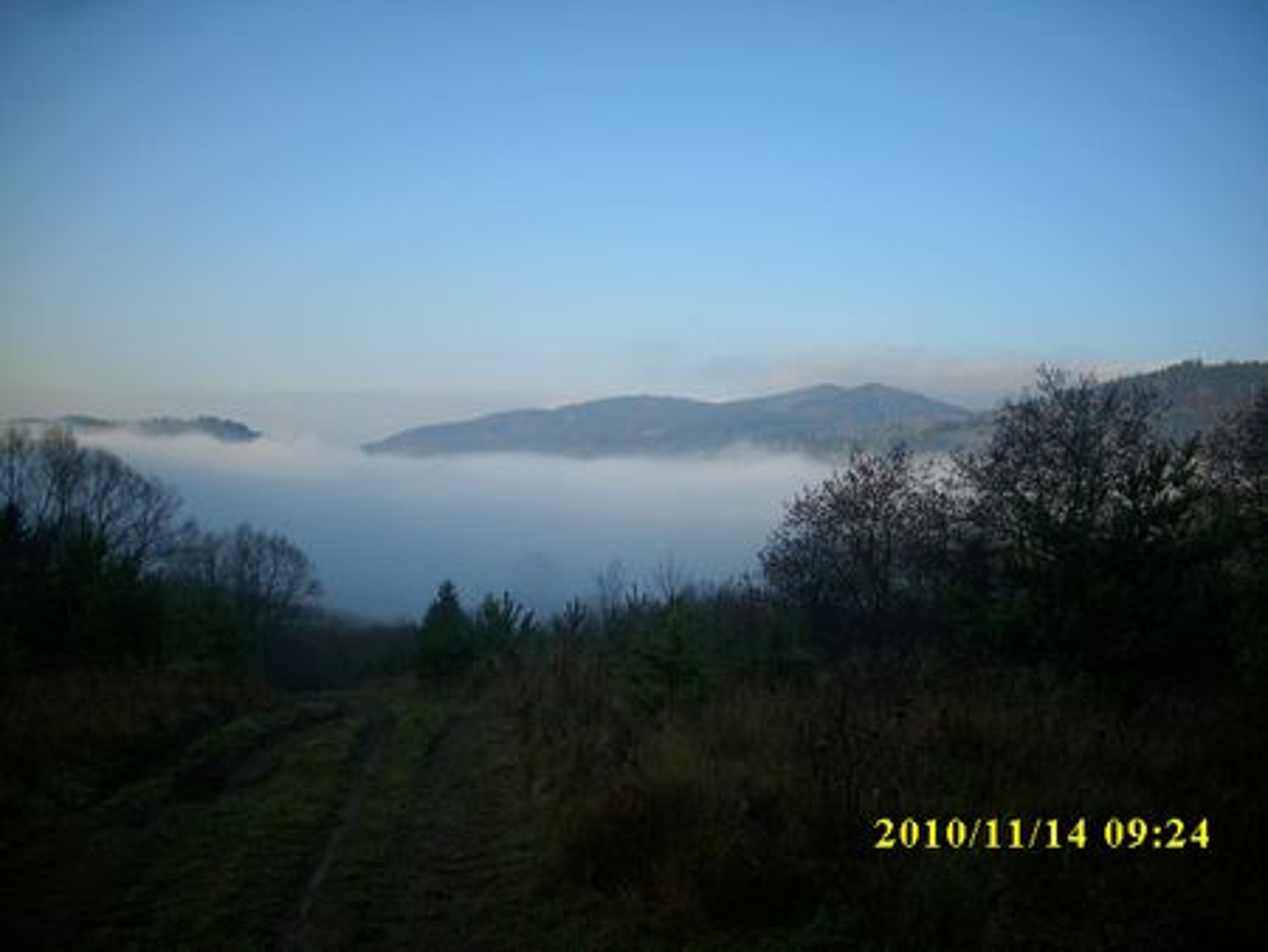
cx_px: 634
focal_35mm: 31
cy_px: 476
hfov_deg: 58.3
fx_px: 1136
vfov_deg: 45.5
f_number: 5.6
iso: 50
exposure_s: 1/239
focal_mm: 6.2
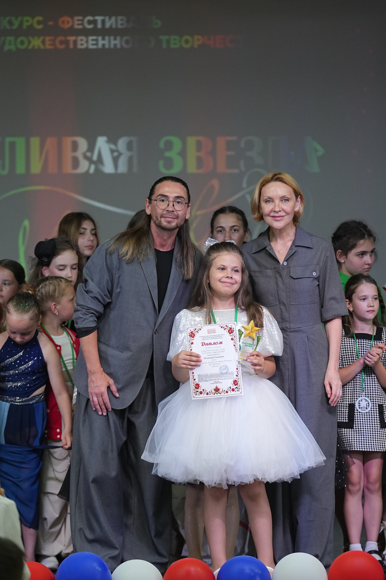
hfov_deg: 5.8
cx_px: 193
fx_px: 3811
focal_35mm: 237
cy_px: 290
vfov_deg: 8.7
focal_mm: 158
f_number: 2.8
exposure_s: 1/400
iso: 1250
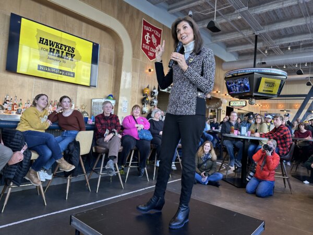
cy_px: 118
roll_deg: -4.1
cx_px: 156
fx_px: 217
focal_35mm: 24
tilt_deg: +1.2
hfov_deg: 71.6
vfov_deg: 56.8
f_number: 1.78
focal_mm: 6.86
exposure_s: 1/120
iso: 100
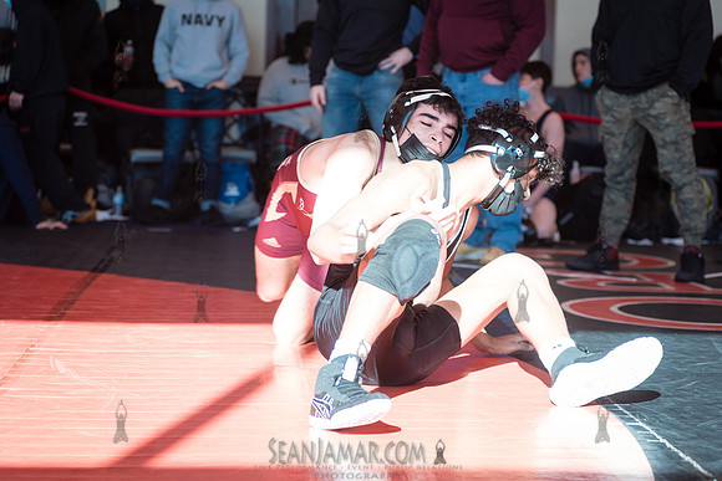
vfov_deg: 17.1
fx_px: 1605
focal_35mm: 80
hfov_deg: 25.4
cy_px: 240
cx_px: 361
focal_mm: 80
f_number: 4
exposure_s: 1/400
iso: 400
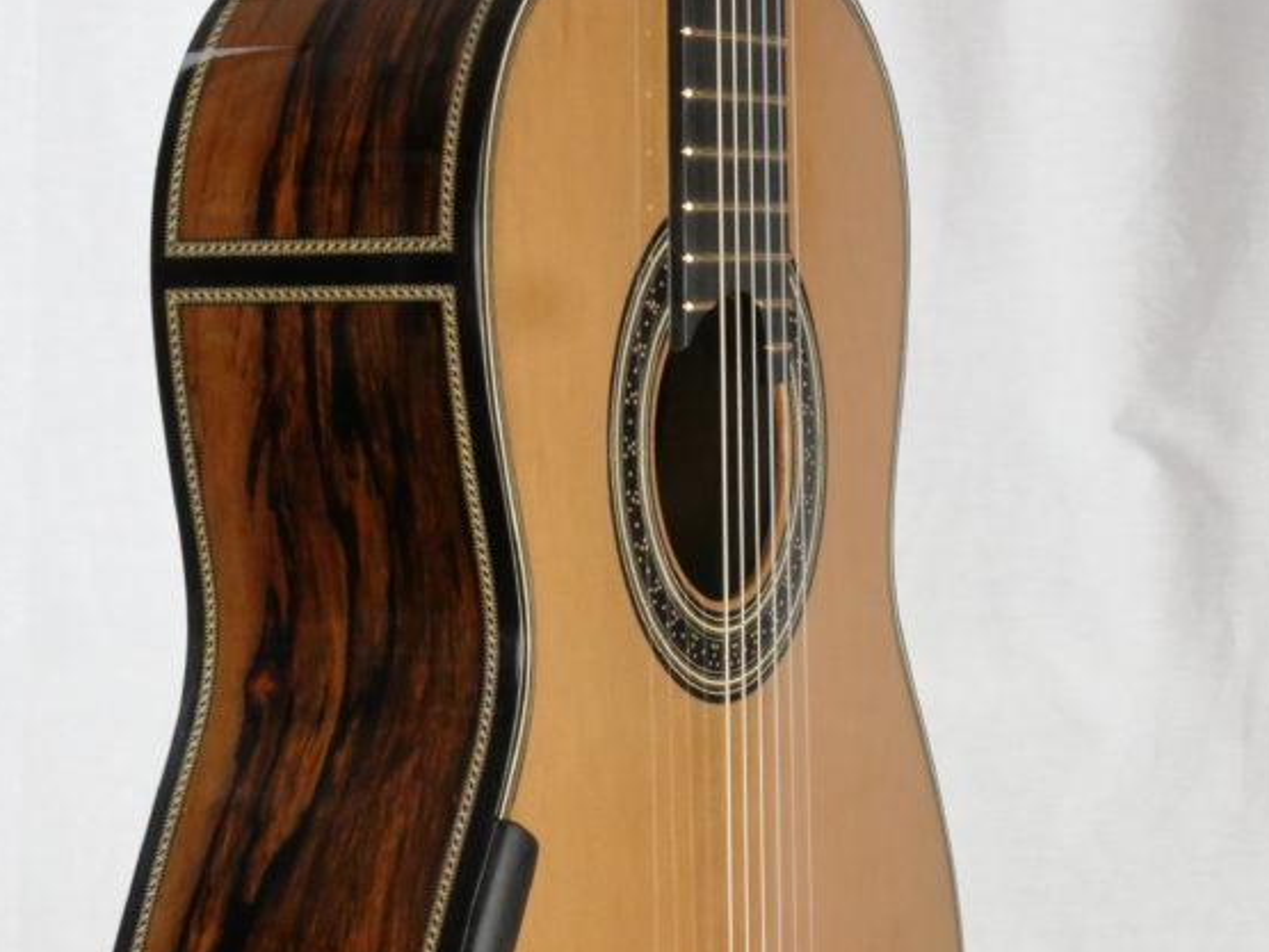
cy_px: 719
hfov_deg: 20.4
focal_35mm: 96
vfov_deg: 15.3
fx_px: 3519
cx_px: 547
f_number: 11
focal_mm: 25
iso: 1600
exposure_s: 1/60
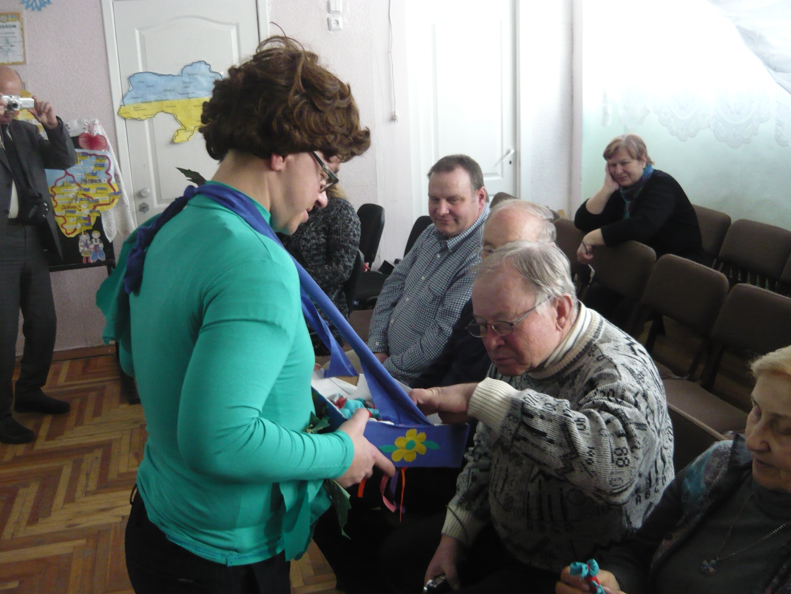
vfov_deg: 42.9
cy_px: 297
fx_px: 754
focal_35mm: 33
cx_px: 396
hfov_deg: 55.4
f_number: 2.8
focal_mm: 5.5
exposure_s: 1/30
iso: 400
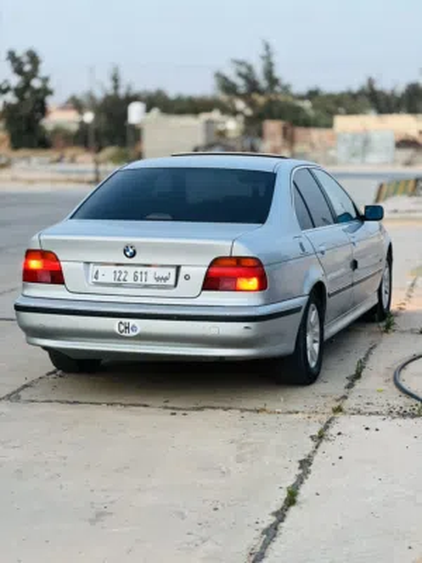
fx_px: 1252
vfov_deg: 25.3
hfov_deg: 19.1
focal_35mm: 77
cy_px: 282
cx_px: 211
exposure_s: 1/20
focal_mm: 9
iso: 400
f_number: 2.8
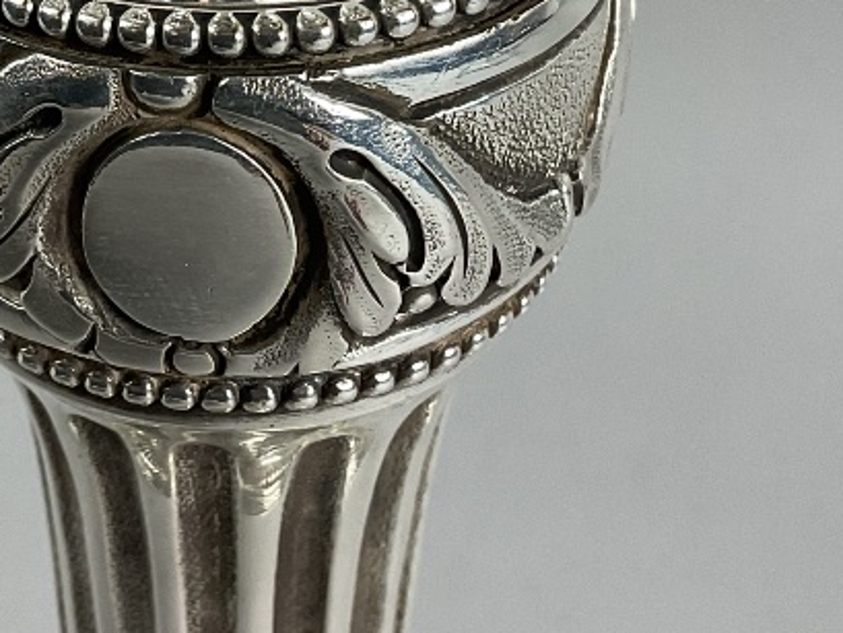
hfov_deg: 22.6
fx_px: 2071
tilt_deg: -28.2
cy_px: -103
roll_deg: +1.4
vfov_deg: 16.7
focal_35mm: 85
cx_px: 138
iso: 64
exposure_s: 1/100
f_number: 1.8
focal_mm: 3
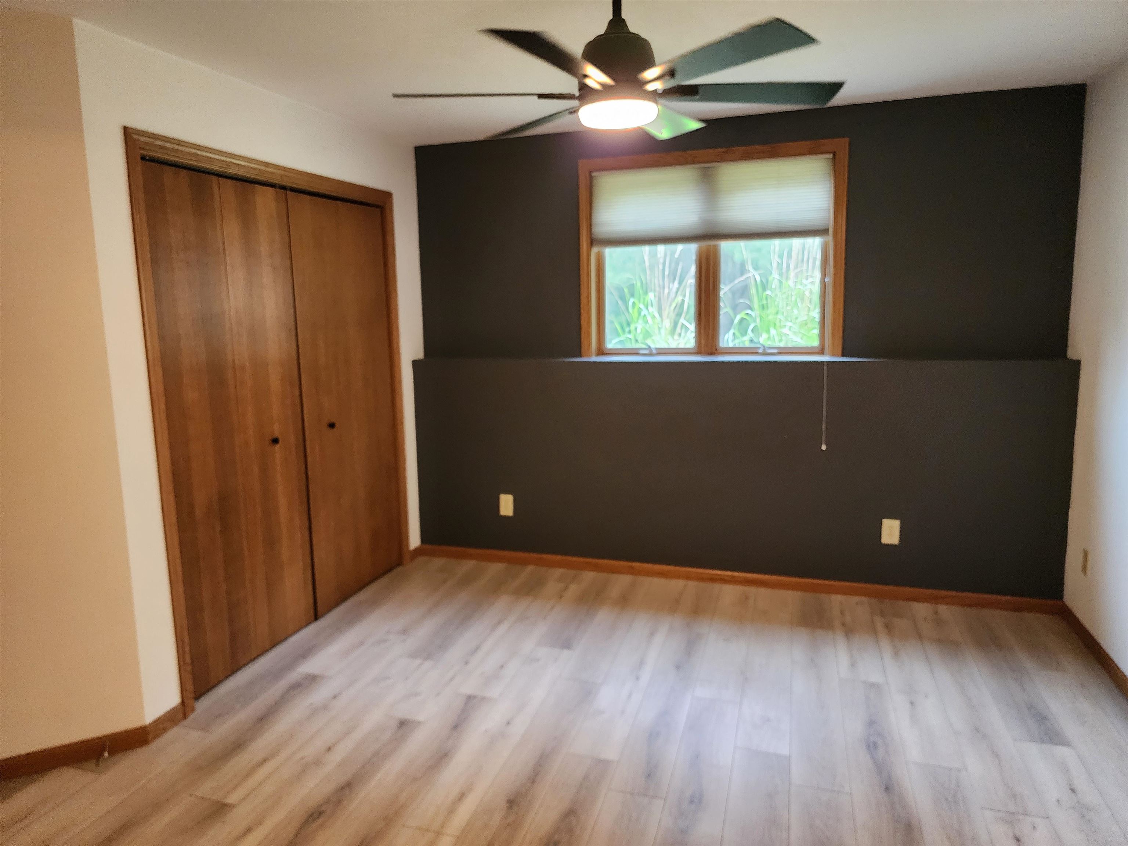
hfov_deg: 73.9
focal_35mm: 23
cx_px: 564
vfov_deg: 58.9
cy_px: 423
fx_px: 749
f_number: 1.8
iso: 640
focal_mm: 6.4
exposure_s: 1/120
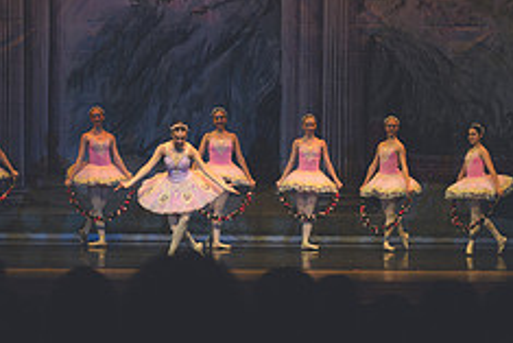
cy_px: 106
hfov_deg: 11.9
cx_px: 179
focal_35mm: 173
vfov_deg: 7.9
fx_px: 2467
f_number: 2.8
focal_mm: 70
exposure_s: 1/500
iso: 720
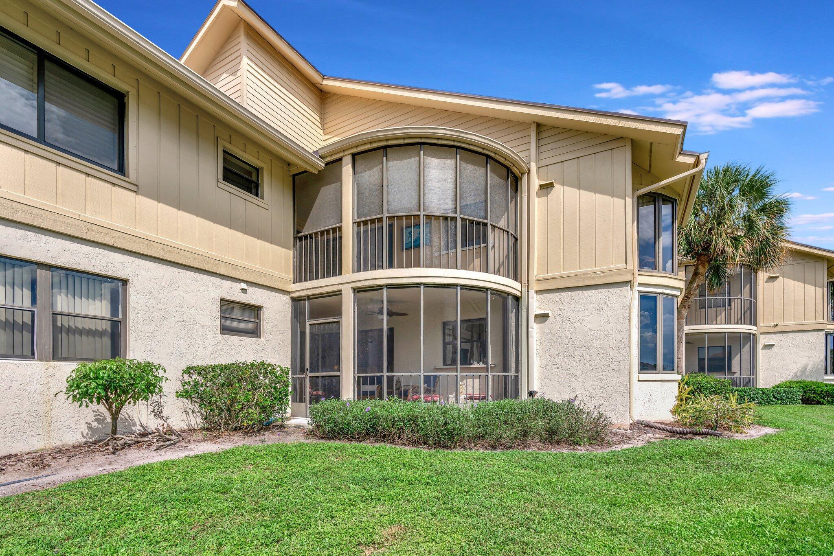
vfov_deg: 73.8
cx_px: 417
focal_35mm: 16
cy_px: 278
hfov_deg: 96.7
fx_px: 371
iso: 100
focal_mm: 16
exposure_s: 1/640
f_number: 5.6
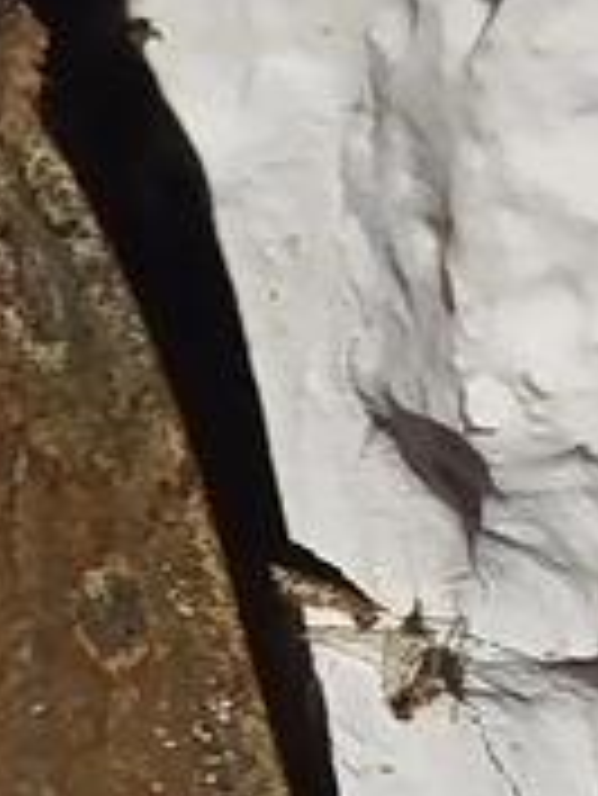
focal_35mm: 304
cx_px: -360
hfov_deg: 4.9
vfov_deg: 6.5
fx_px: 6994
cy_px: 558
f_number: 1.7
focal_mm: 5.31
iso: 80
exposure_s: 1/50
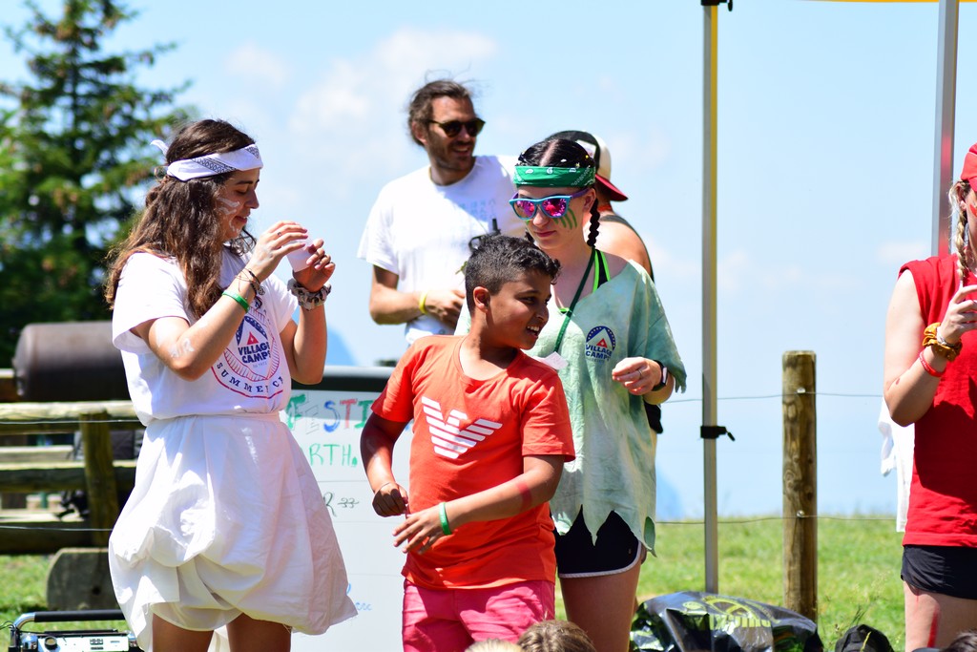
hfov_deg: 10.2
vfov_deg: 6.8
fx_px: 5496
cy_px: 326
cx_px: 488
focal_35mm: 202
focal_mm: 135
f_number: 5.6
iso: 200
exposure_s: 1/640
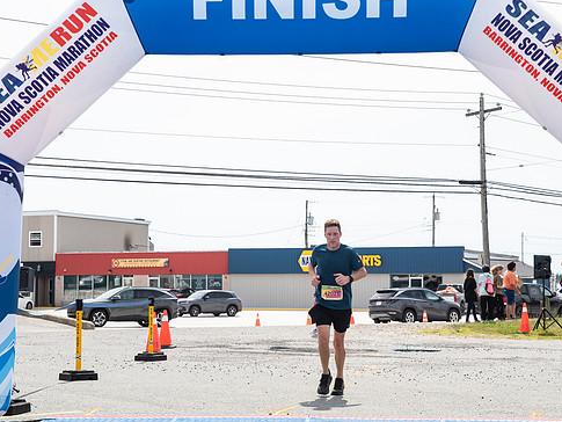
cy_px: 203
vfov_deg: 19.9
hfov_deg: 26.3
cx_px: 290
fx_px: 1202
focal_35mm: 74
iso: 800
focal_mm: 60
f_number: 4
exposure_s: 1/4000
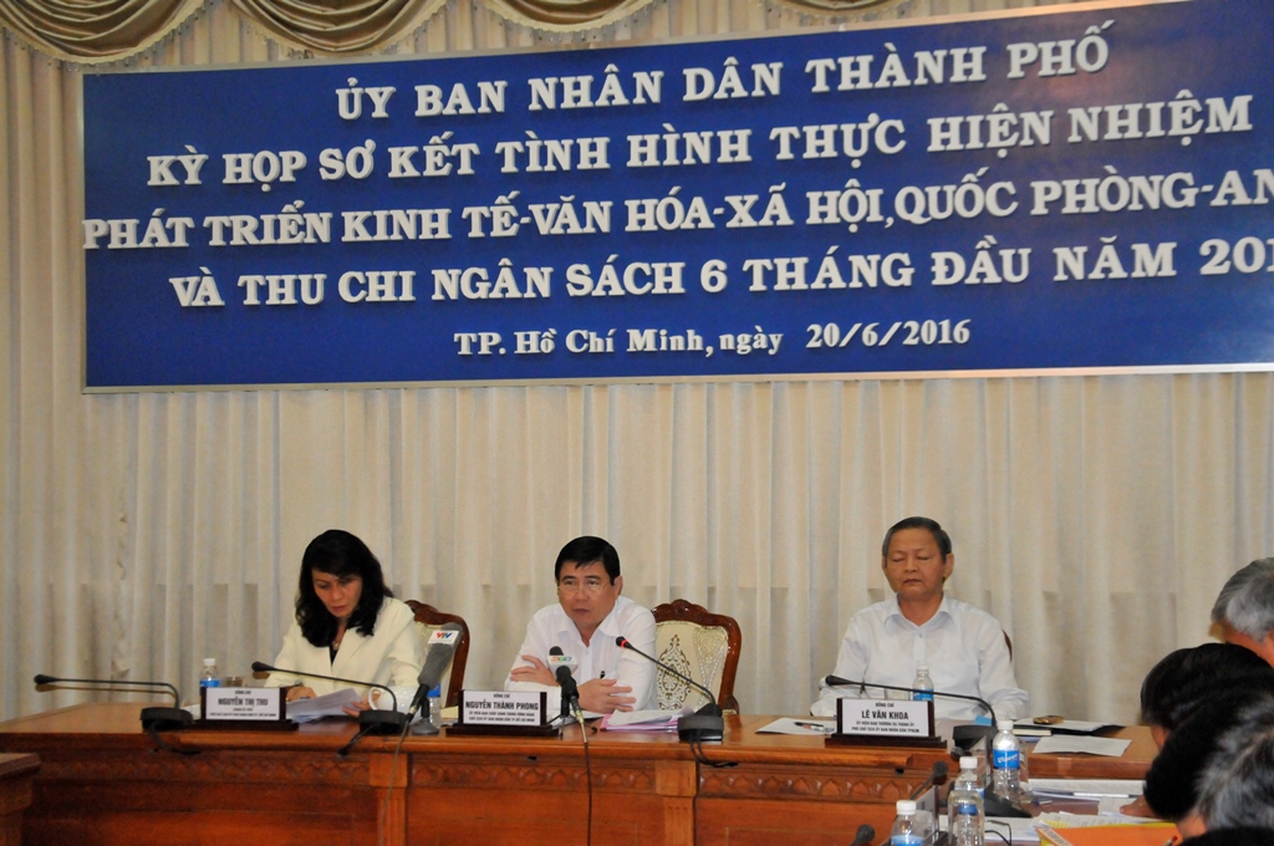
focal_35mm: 63
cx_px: 637
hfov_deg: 31.9
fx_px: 2227
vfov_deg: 21.5
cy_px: 423
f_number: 5
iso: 3200
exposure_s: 1/200
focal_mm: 42
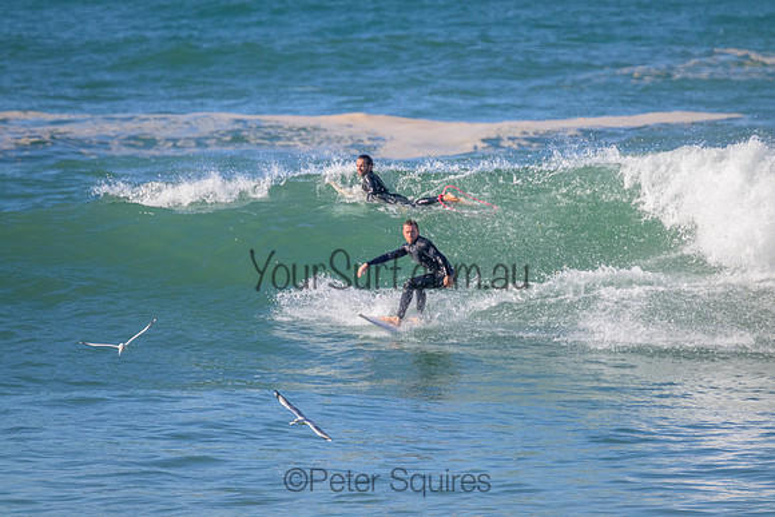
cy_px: 258
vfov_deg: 1.7
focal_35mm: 800
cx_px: 388
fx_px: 17225
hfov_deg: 2.6
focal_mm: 800
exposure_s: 1/2000
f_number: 11
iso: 1600
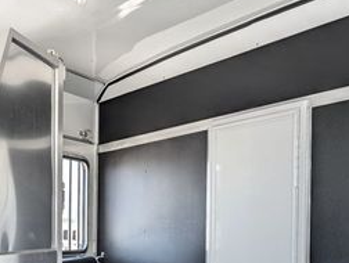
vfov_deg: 23.3
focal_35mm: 61
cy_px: 252
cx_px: 21
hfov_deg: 30.0
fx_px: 616
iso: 19
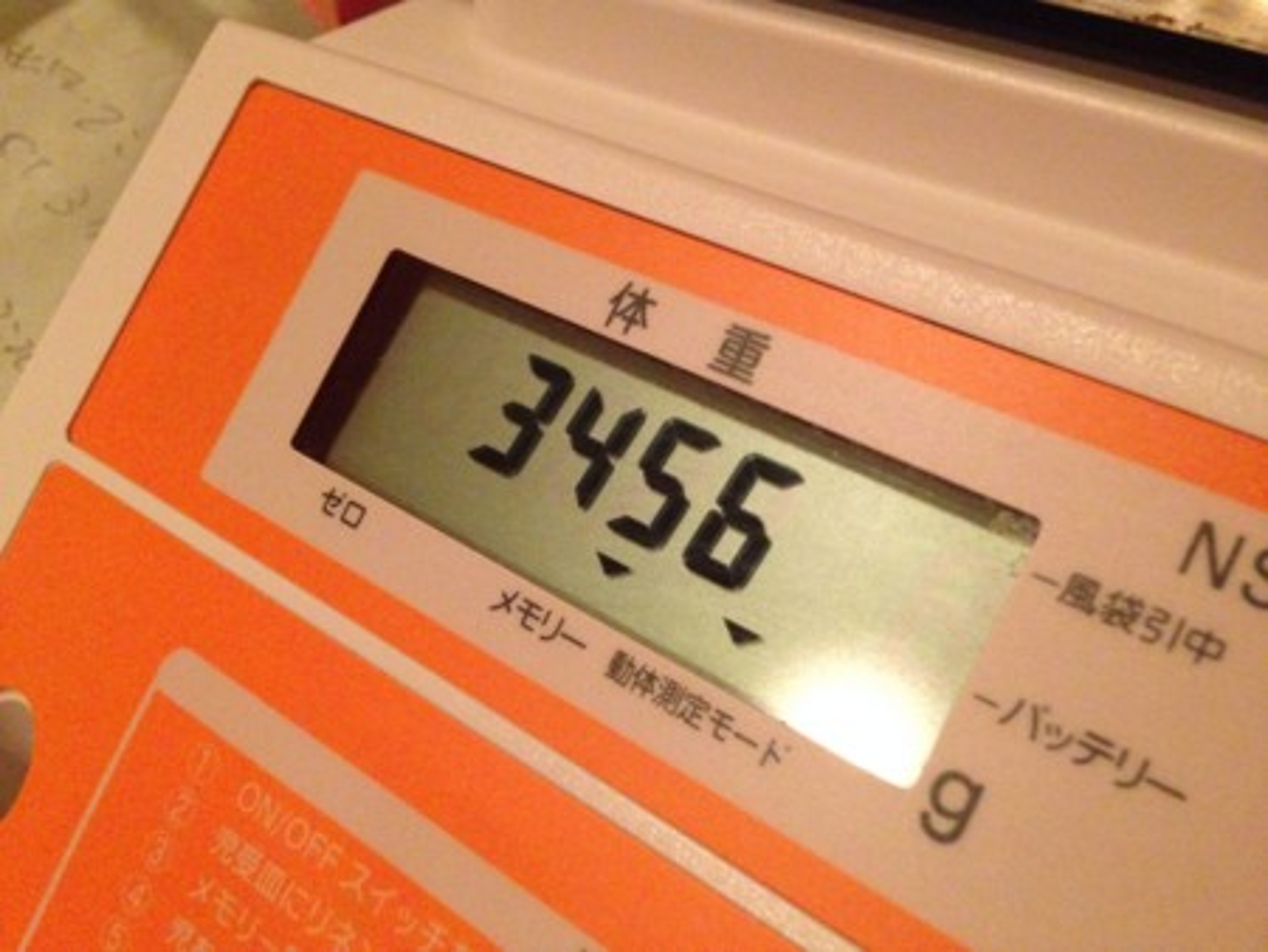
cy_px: 476
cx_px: 634
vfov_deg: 43.0
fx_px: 1209
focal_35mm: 33
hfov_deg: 55.3
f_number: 2.4
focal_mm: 4.12
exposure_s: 1/15
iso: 800
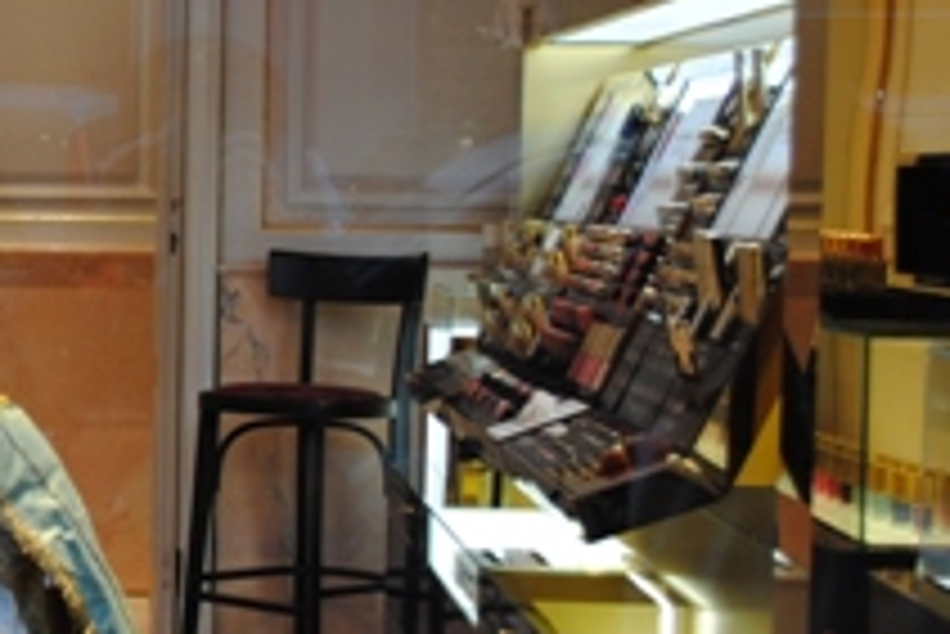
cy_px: 393
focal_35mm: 107
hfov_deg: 18.1
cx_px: -209
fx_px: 2825
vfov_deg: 12.8
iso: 220
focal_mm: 28
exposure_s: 1/30
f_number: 4.5
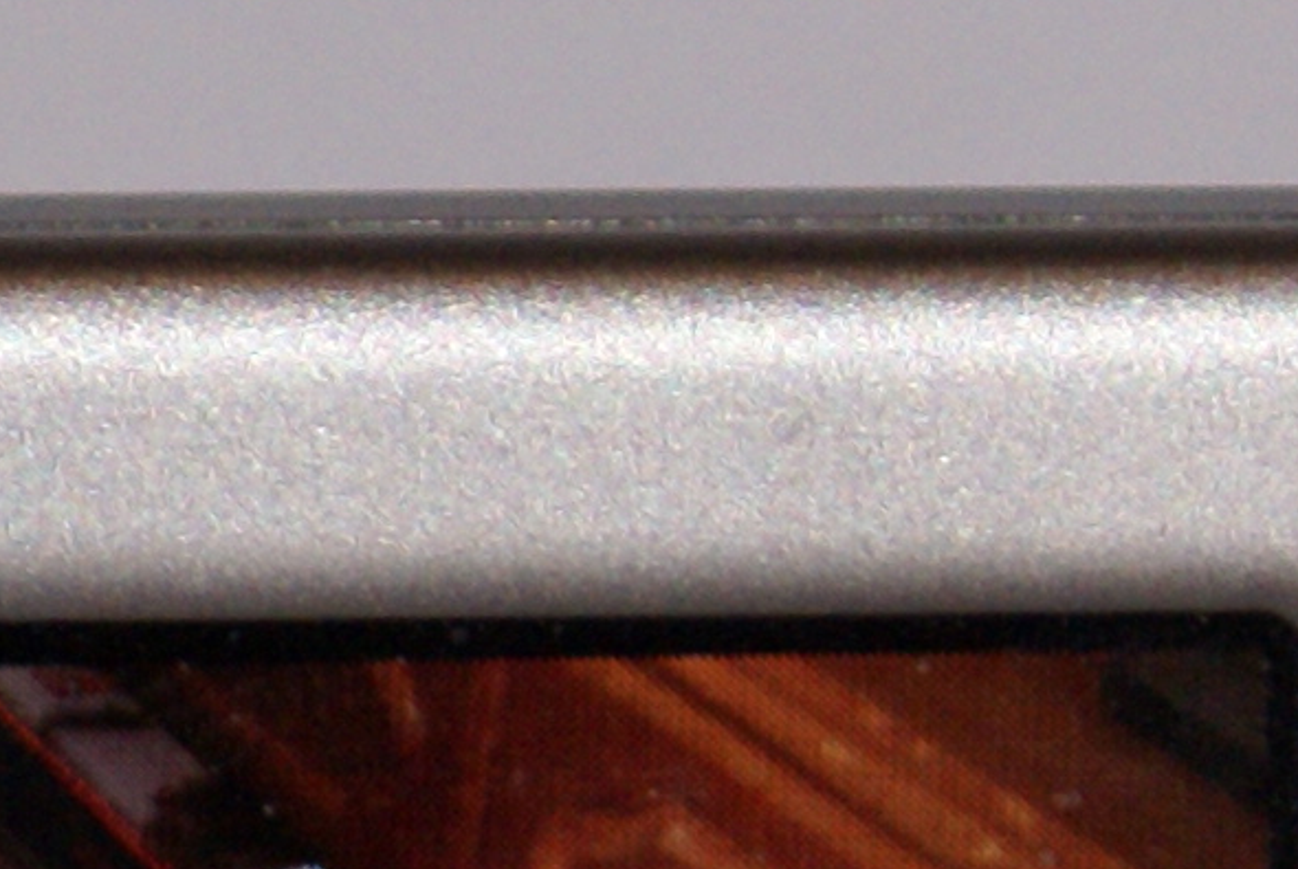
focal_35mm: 1476
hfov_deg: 1.4
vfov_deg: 0.9
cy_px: -33
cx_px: 3230
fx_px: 53283
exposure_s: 1/125
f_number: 5.6
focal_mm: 150
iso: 400
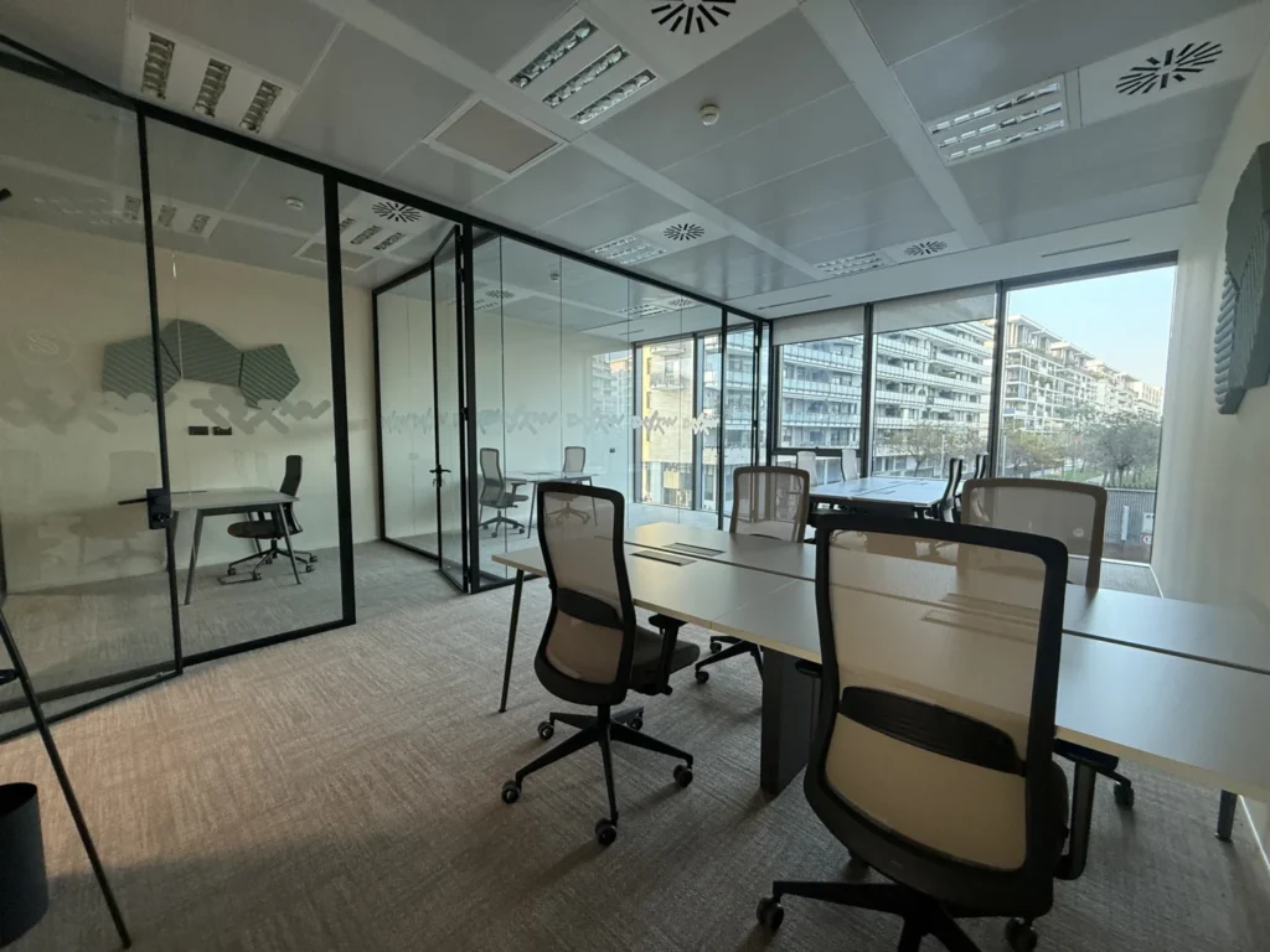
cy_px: 476
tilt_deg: -4.2
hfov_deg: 102.1
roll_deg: +0.0
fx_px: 514
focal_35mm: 14
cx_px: 635
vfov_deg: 85.7
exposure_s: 1/99
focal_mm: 2.22
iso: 200
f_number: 2.2
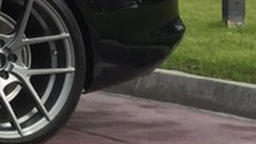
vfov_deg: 6.7
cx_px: -453
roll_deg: -1.1
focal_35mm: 177
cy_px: -133
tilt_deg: +3.6
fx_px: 1202
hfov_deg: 9.9
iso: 32
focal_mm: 4.15
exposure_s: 1/1647
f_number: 2.2
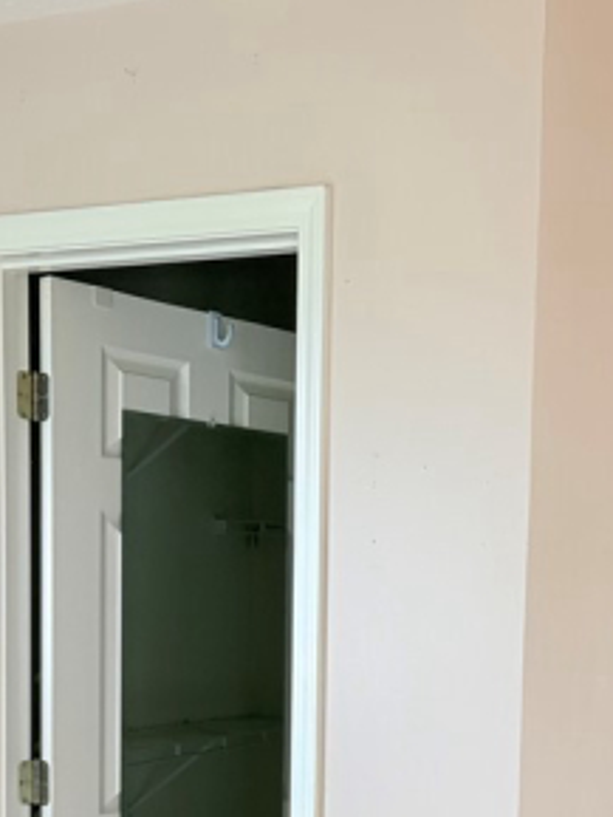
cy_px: 790
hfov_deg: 23.6
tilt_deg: -6.1
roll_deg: -3.5
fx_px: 1416
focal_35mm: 60
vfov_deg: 30.2
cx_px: 582
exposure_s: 1/120
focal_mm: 5.96
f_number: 1.6
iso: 125
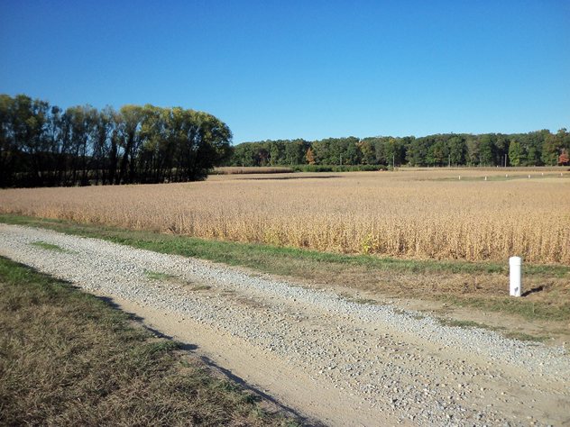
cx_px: 285
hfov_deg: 54.0
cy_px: 214
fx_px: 560
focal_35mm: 34
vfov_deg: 41.8
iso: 80
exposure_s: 1/160
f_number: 8.8
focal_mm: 5.7
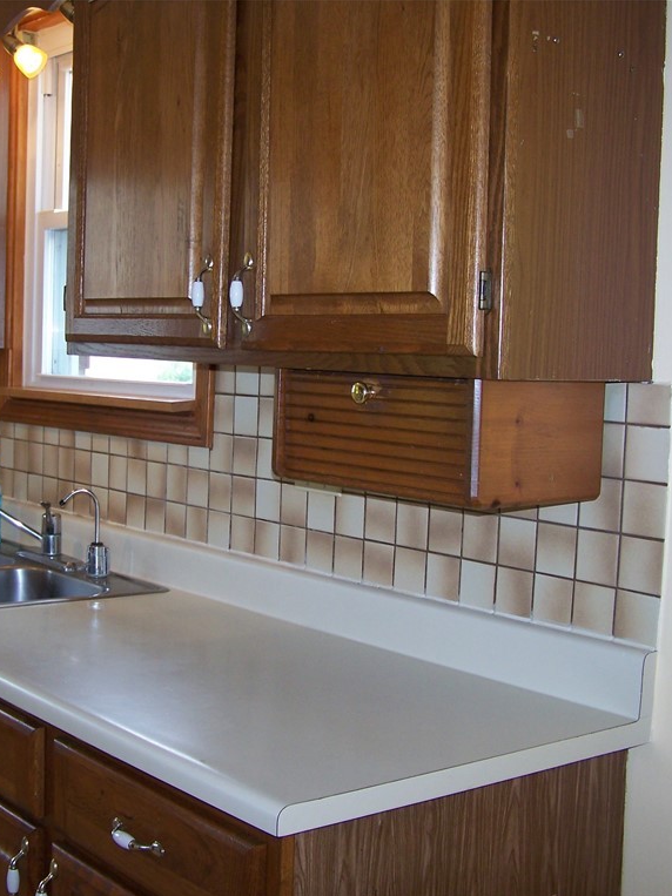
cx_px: 229
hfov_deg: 28.4
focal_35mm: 51
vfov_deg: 37.5
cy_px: 450
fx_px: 1320
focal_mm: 6.3
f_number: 2.8
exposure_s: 1/60
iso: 80
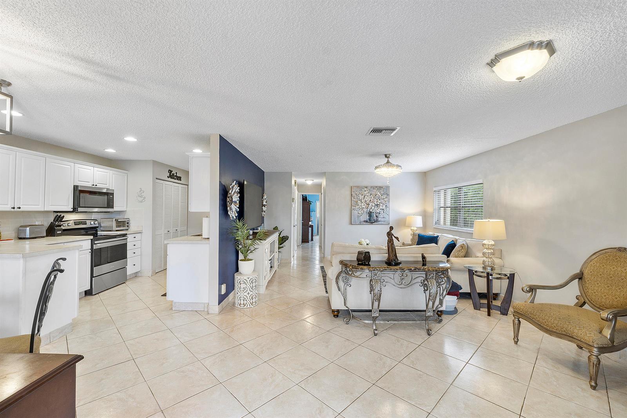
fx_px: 261
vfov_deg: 77.3
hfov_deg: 100.4
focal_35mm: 15
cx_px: 314
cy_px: 209
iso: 160
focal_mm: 10
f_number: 11
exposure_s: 1/4
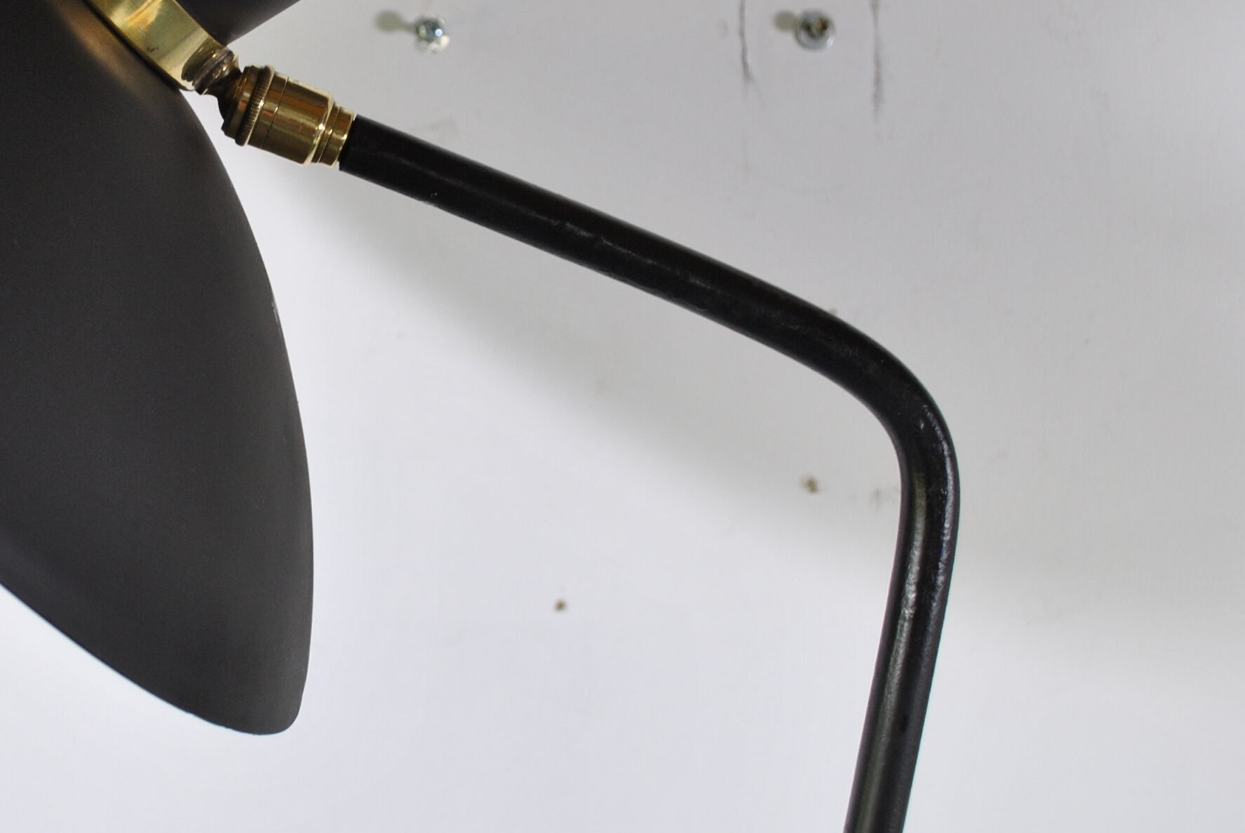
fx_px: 2493
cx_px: 202
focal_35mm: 72
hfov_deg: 27.3
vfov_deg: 18.8
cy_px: 178
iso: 200
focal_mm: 22
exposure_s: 1/60
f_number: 5
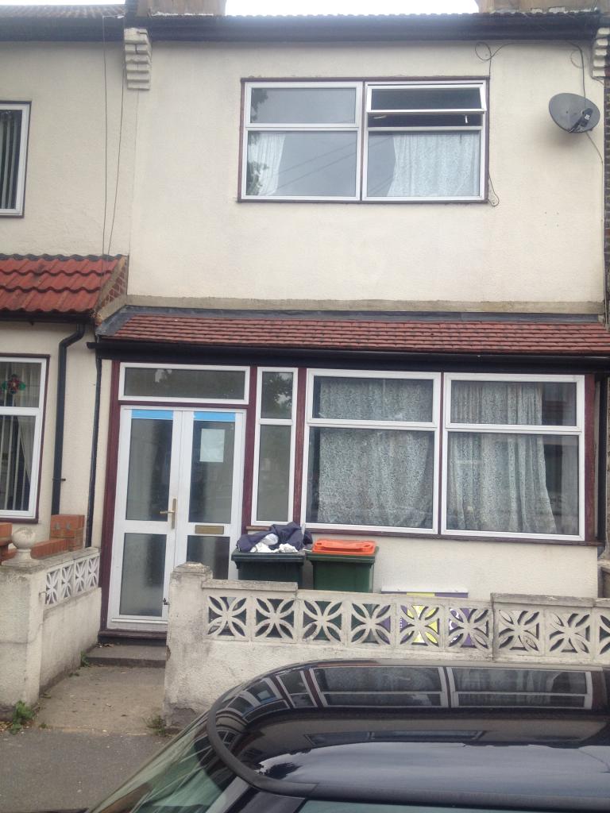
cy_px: 406
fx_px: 822
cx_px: 305
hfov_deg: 40.7
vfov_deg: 52.6
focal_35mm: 35
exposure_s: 1/160
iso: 50
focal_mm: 4.28
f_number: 2.4
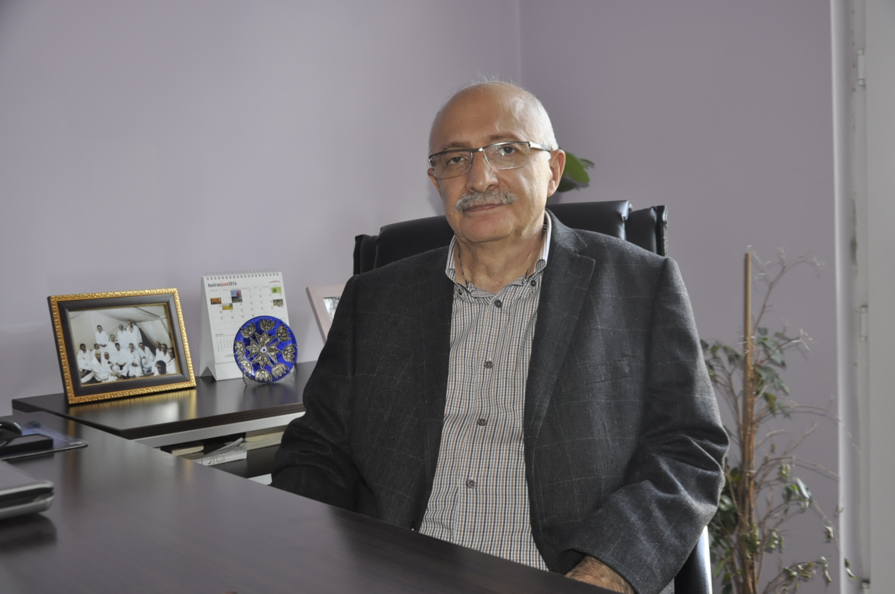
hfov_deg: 49.6
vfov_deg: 34.1
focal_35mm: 39
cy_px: 297
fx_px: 968
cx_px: 448
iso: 800
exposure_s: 1/60
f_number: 4
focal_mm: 26
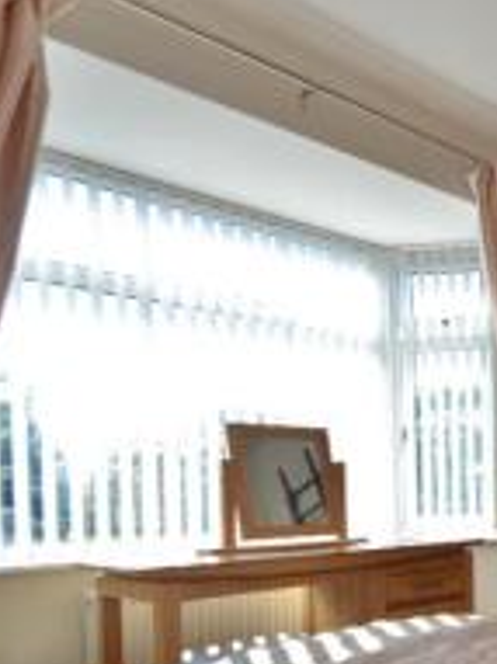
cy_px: 516
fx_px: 690
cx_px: 685
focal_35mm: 36
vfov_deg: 48.9
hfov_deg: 29.6
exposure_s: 1/100
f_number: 5
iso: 100
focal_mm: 10
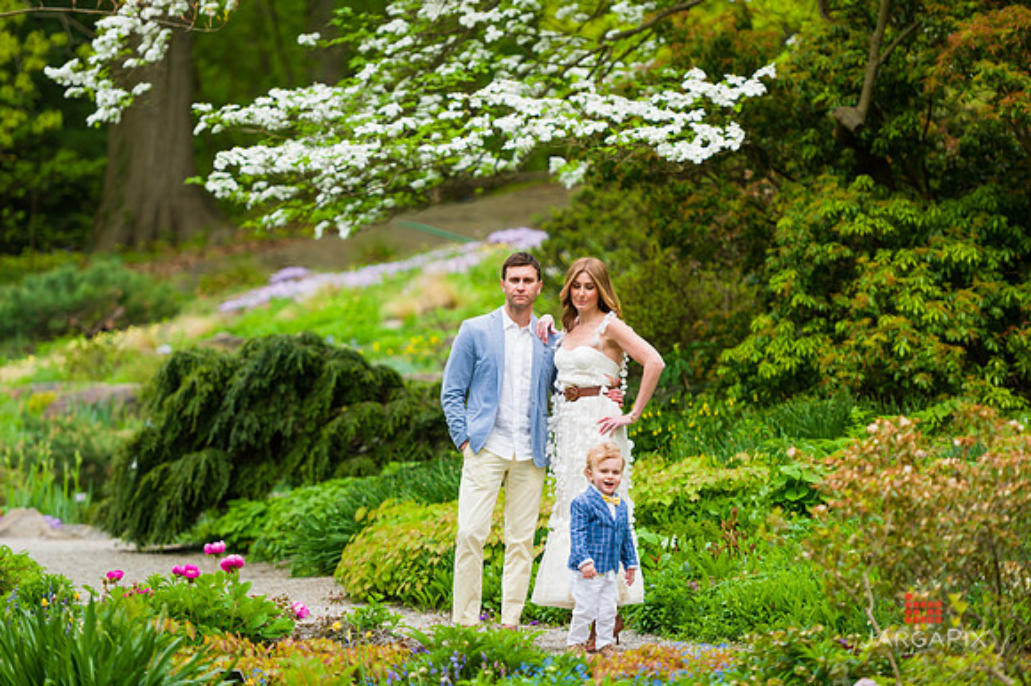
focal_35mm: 170
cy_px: 343
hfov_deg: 12.1
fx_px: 4866
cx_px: 516
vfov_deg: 8.1
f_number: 3.5
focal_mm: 170
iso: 200
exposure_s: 1/640
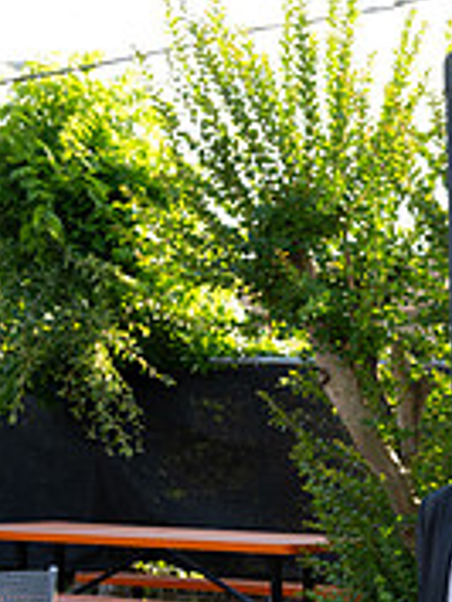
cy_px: 651
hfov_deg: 14.5
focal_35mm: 85
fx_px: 1478
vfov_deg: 21.9
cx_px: 890
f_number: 5.6
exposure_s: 1/200
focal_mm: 27
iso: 320
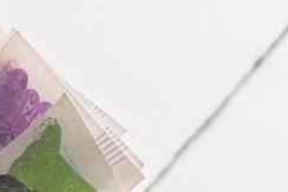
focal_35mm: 210
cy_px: 223
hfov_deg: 9.0
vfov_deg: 6.5
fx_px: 1680
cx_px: -367
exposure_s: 1/125
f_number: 2.8
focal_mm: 28
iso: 400
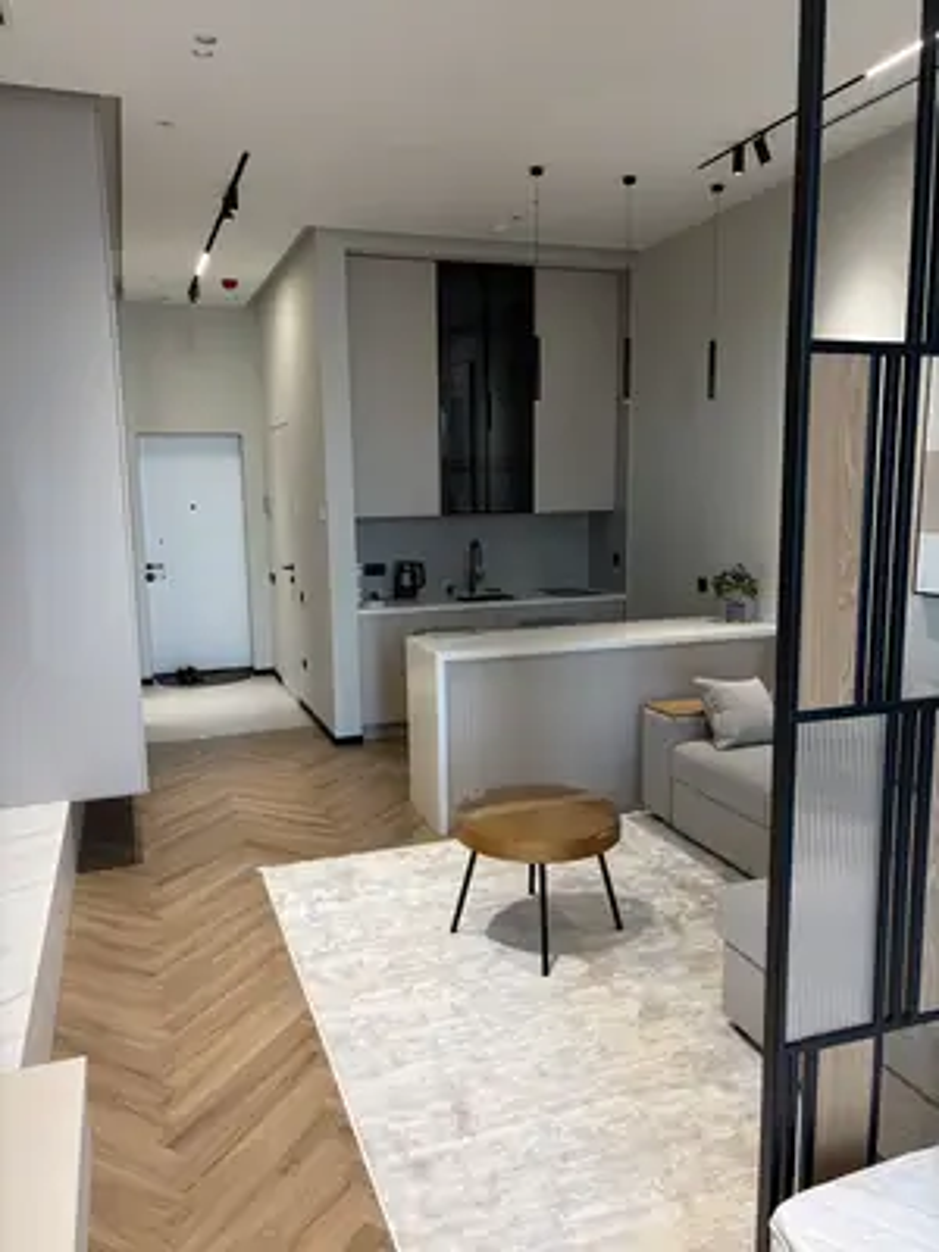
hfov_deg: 53.1
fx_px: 940
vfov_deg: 67.3
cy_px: 626
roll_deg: +0.4
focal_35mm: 26
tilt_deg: -8.0
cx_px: 470
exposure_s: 1/119
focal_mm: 5.96
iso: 125
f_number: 1.6
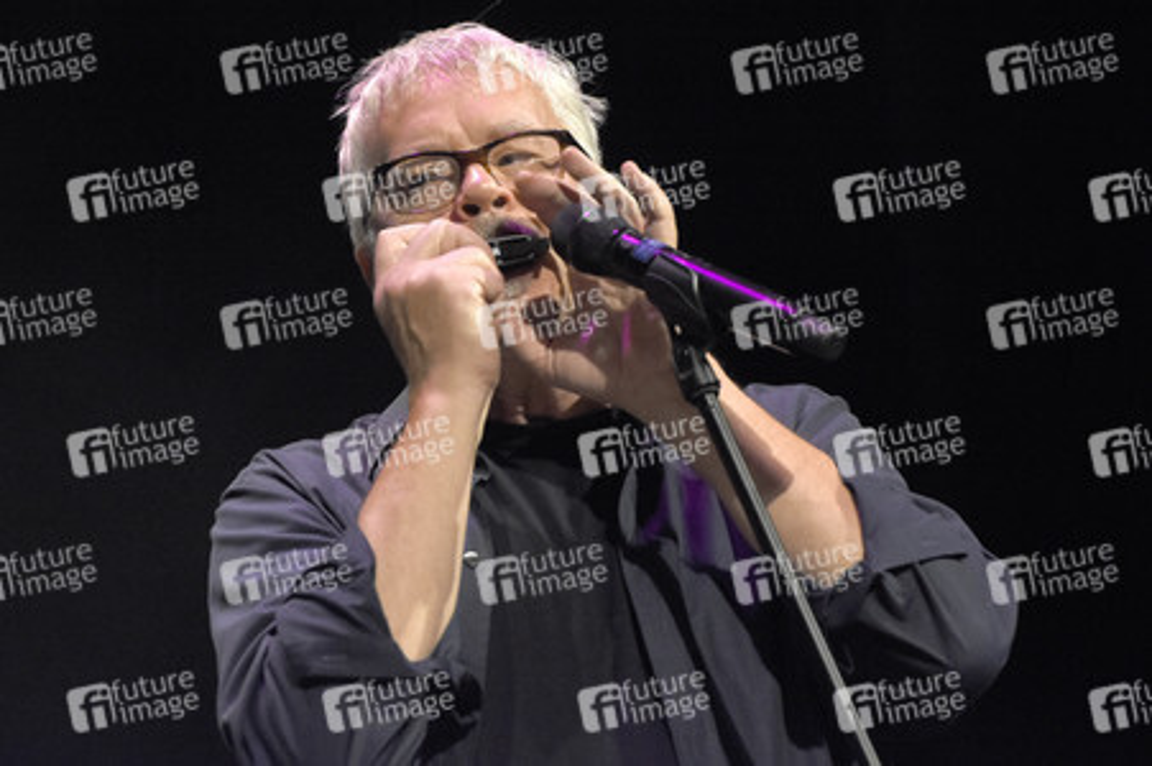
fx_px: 9593
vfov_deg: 4.6
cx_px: 576
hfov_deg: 6.9
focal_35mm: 300
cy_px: 383
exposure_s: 1/320
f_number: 3.2
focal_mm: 200
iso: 1600
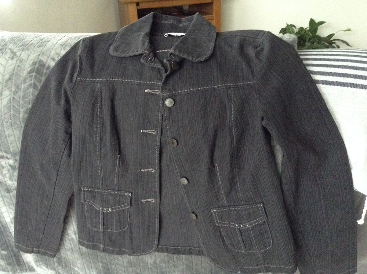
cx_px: 184
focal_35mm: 33
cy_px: 137
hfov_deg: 55.4
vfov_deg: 42.8
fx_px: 349
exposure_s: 1/15
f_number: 2.4
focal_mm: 3.3
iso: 500
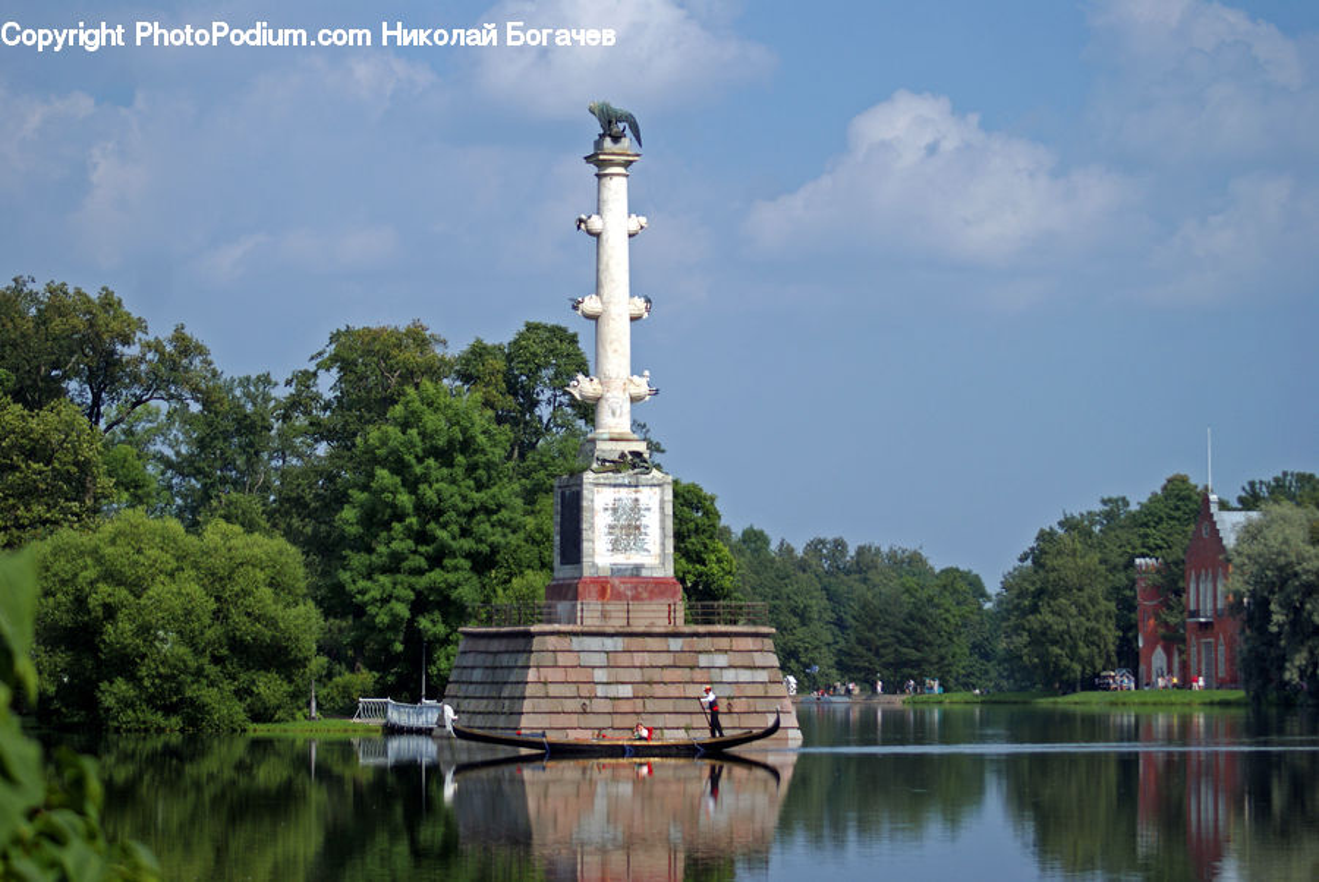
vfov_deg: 12.2
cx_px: 660
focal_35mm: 112
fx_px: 4126
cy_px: 441
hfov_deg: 18.2
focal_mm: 75
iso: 100
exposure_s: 1/1000
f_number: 4.5
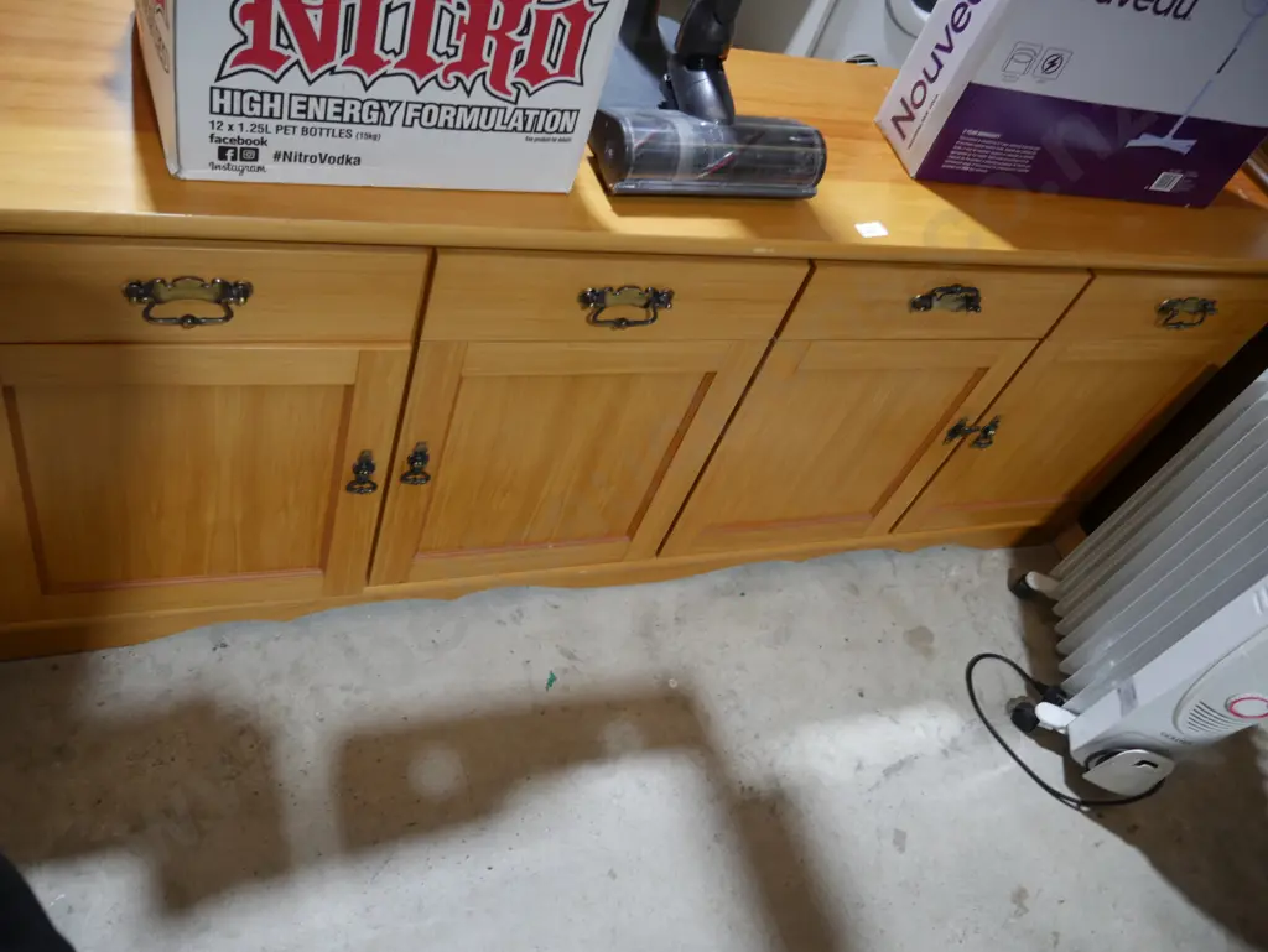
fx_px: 1026
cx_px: 634
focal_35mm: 28
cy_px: 476
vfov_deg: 49.8
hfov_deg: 63.4
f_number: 3.5
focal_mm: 14
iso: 320
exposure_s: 1/60
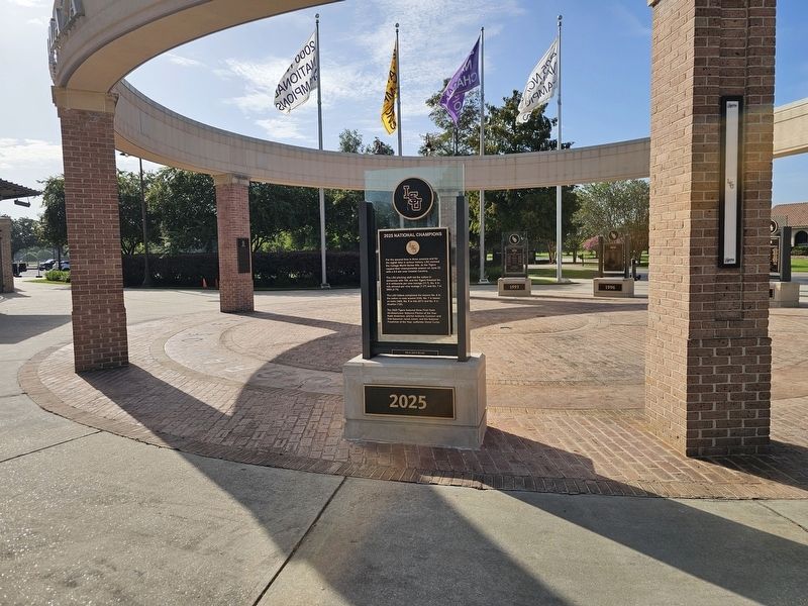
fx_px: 537
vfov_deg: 58.9
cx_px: 404
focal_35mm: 23
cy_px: 303
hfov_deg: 73.9
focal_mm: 6.3
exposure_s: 1/1135
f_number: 1.7
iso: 10
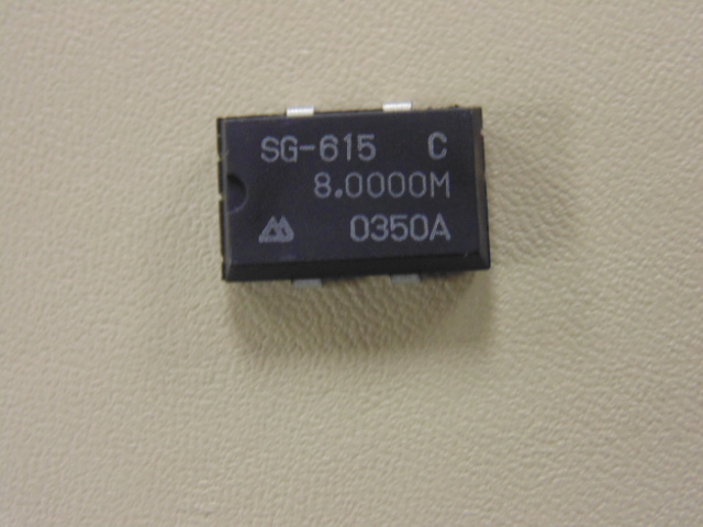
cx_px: 352
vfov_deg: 15.1
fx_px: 1990
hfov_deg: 20.0
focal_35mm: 98
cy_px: 264
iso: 400
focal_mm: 17.5
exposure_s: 1/30
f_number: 4.6
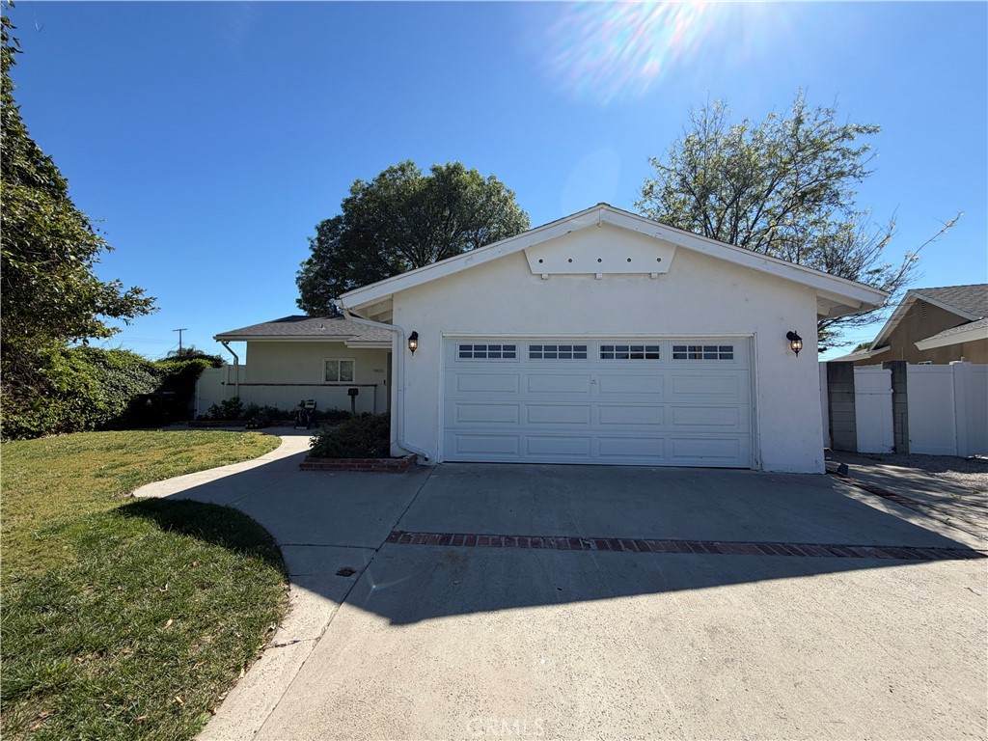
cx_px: 494
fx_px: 400
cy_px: 370
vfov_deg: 85.7
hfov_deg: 102.1
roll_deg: -0.2
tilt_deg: +3.1
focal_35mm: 14
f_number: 2.2
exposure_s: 1/770
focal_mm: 2.22
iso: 25
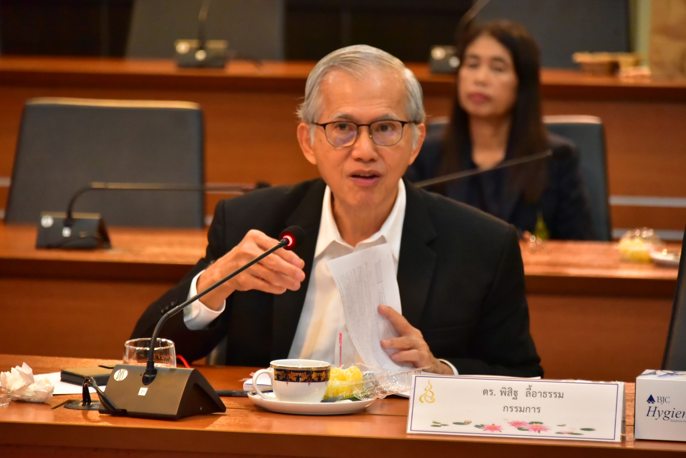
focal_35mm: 200
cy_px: 229
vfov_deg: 6.9
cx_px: 343
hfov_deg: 10.3
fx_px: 3812
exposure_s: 1/160
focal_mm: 200
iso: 8000
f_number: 5.6
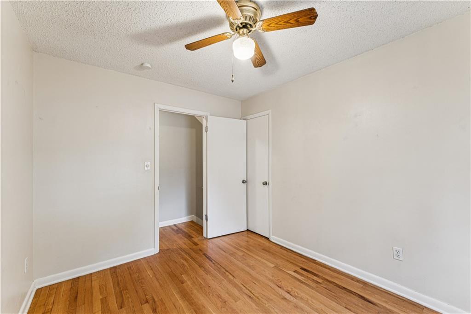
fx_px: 183
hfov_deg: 104.3
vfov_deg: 81.2
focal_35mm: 14
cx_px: 236
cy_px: 157
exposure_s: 1/2.5
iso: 400
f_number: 11
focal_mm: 14
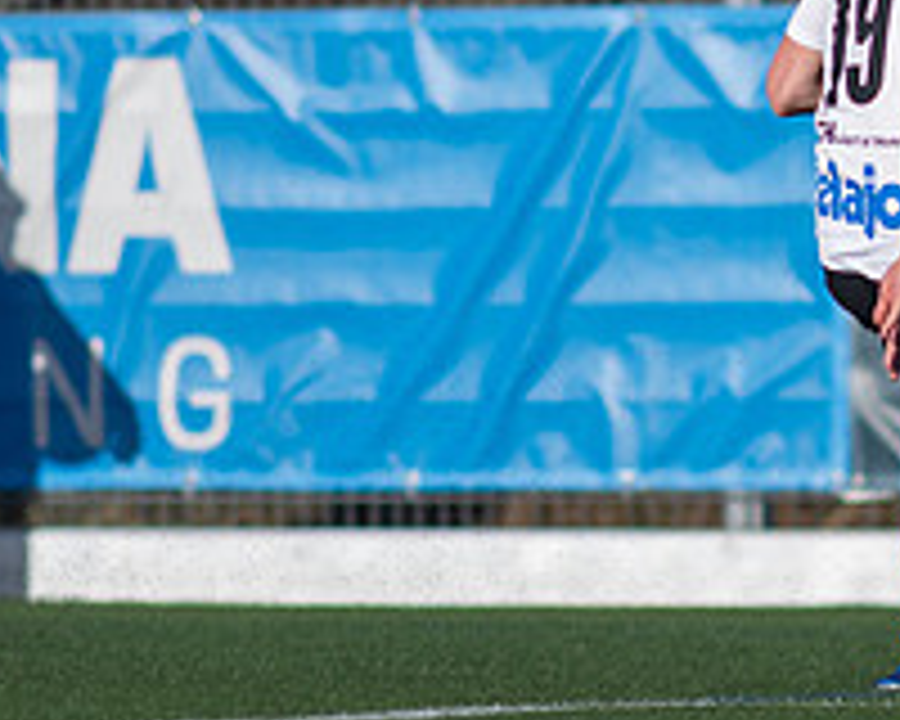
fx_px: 32949
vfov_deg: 1.3
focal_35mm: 1237
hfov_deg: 1.6
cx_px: 1040
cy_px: 115
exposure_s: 1/2000
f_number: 3.2
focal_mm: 300
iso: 100
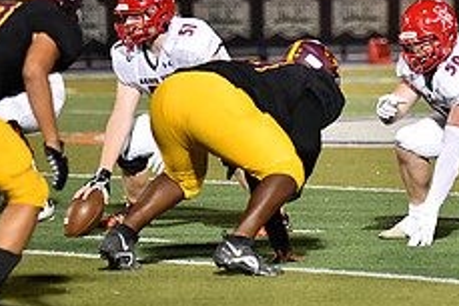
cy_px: 99
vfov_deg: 3.5
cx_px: 437
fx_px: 5001
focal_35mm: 392
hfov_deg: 5.2
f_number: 2.8
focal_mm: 155
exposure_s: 1/1250
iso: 4000
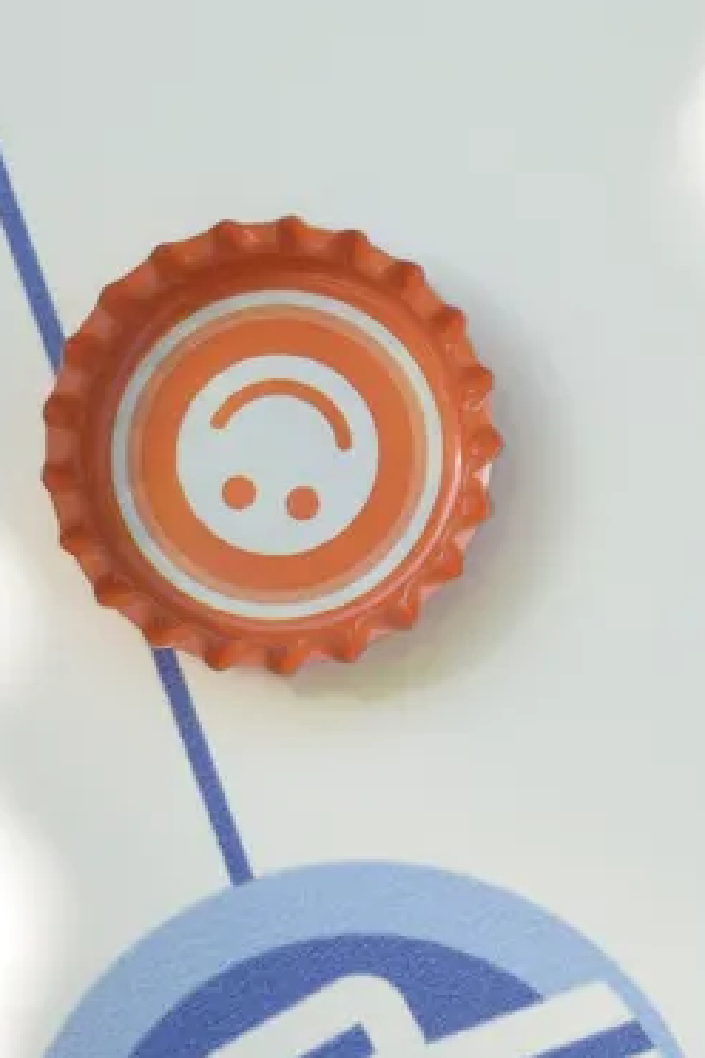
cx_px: 1254
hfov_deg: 5.6
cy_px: 668
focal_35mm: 242
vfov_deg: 8.5
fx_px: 7108
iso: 200
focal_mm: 40
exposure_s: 1/320
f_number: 5
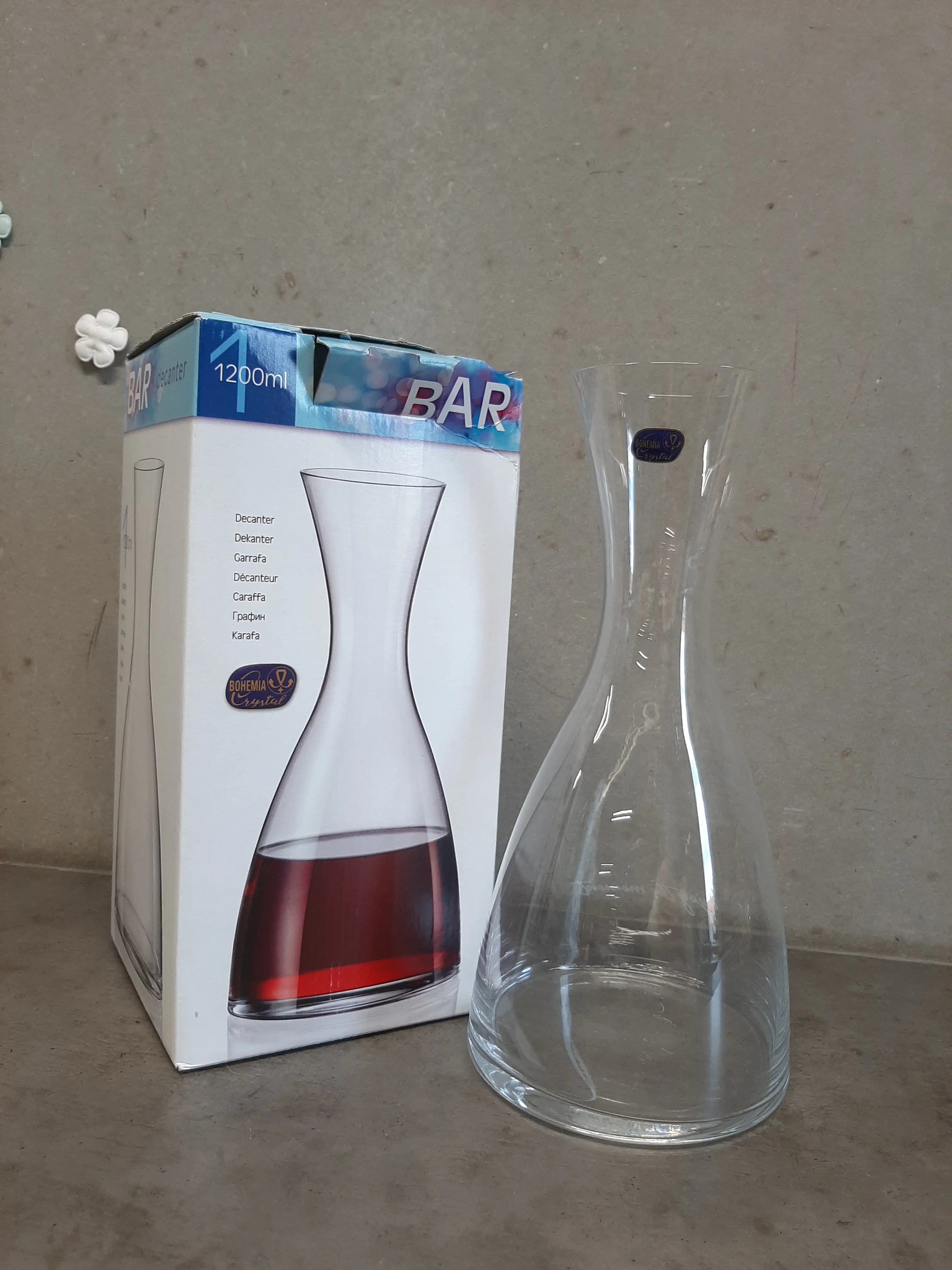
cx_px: 476
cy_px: 635
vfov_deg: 67.3
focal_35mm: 26
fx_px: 953
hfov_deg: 53.1
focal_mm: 3.93
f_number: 1.7
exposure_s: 1/50
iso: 80
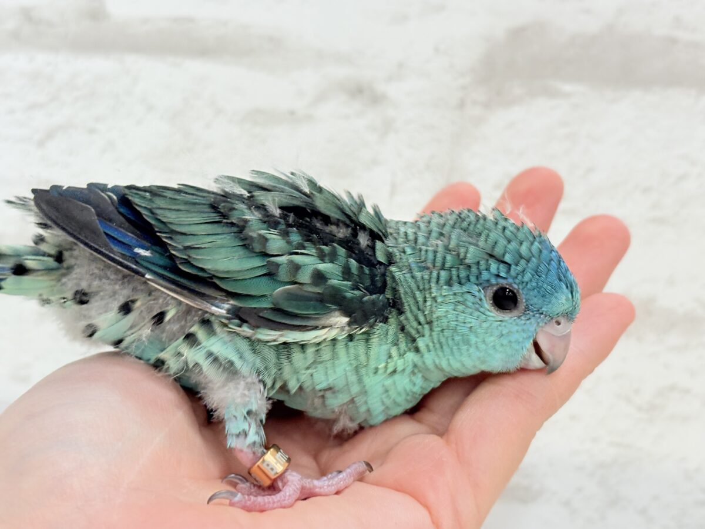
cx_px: 352
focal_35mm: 52
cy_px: 264
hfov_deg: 36.8
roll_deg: -3.5
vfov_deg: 28.0
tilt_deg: -3.0
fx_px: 1059
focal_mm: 5.96
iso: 125
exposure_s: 1/100
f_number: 1.6
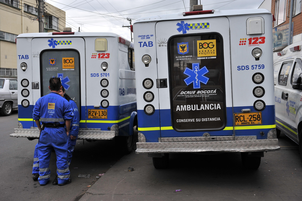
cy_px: 100
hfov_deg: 46.4
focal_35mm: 42
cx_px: 151
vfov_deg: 31.9
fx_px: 352
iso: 200
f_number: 4.5
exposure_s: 1/1000
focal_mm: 42
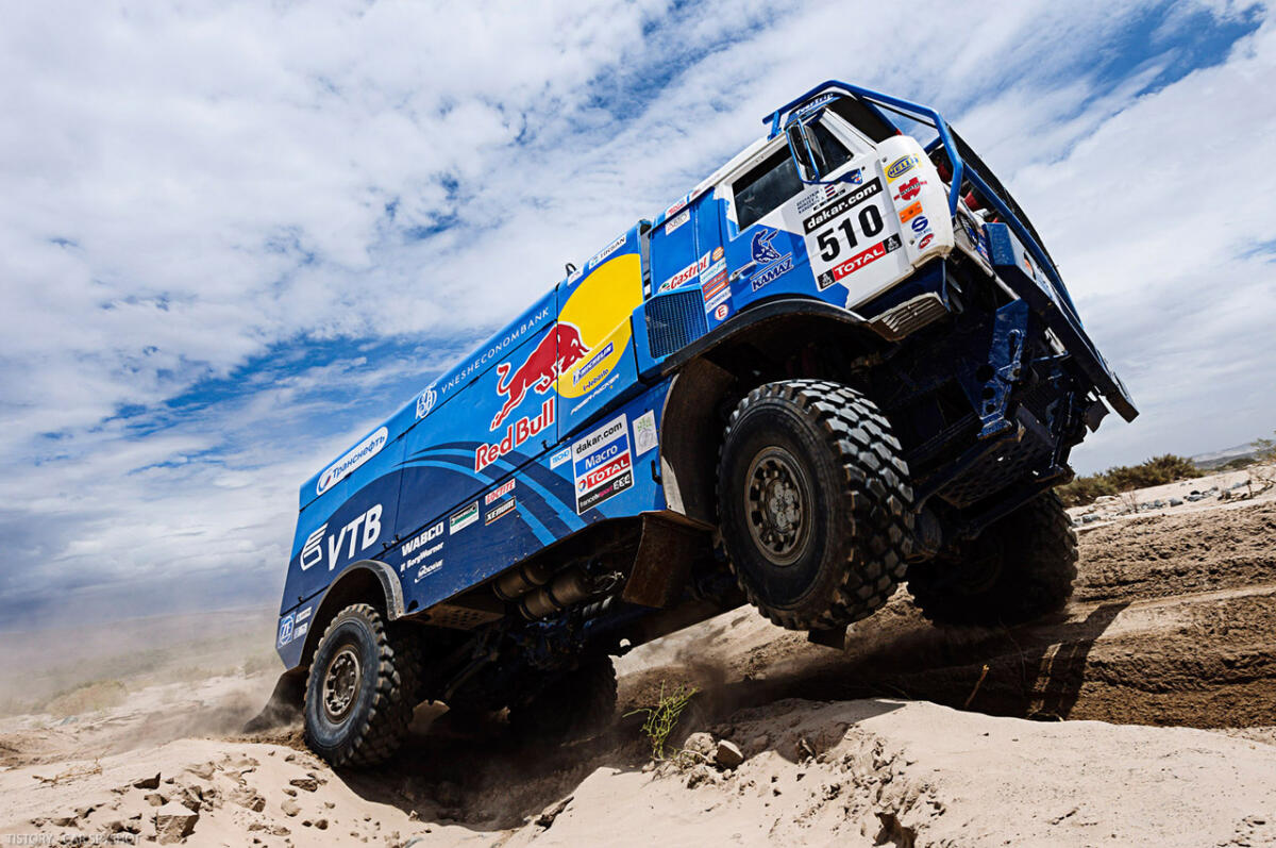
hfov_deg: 81.3
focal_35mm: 21
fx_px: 743
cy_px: 424
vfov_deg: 59.4
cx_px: 638
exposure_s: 1/500
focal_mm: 14
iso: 125
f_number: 9
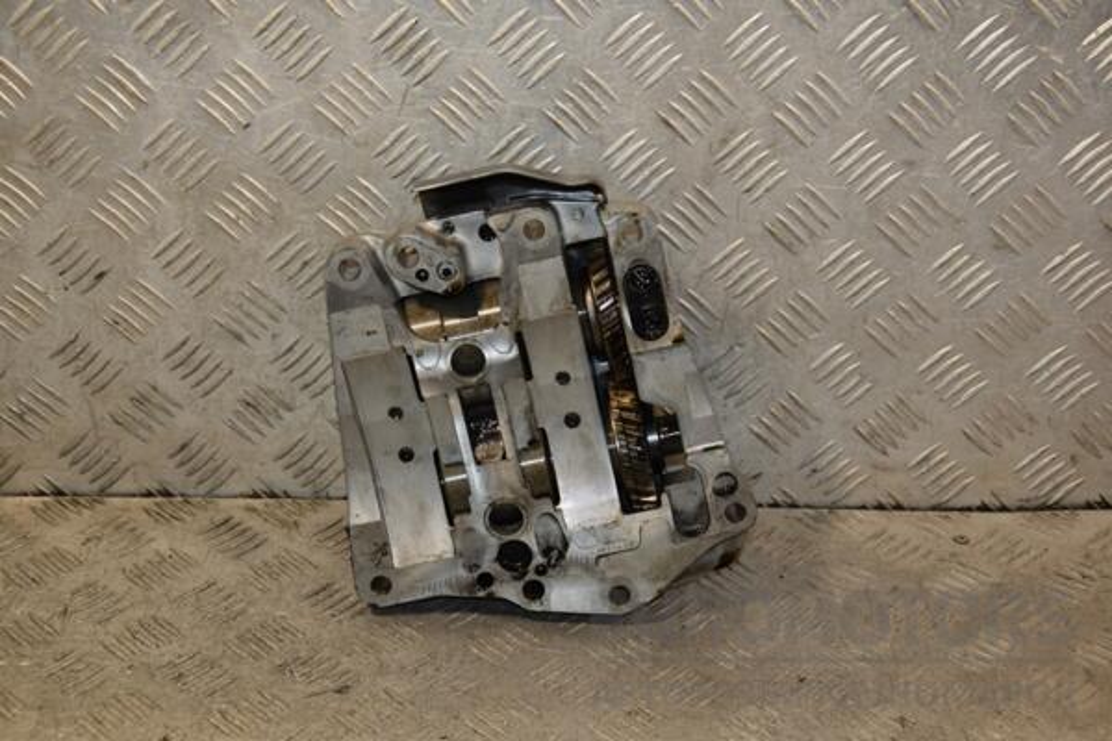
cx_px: 556
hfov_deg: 31.9
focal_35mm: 63
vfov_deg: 21.6
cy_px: 370
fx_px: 1946
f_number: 4.8
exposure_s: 1/200
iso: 800
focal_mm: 42
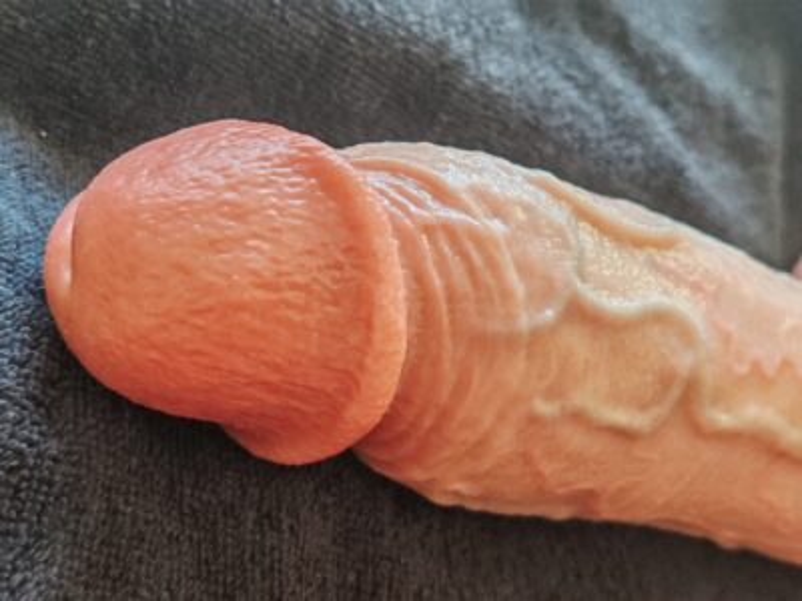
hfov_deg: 35.5
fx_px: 1251
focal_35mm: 54
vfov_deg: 27.0
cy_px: 300
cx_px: 401
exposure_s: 1/100
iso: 1600
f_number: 1.9
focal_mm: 6.12
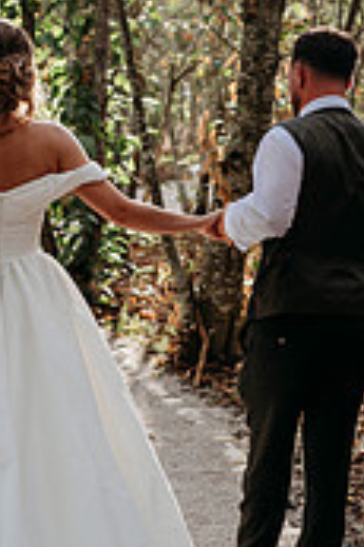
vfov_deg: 22.4
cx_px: 85
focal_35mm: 91
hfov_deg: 14.9
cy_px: 285
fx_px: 1383
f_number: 2.5
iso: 100
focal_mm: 35
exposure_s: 1/250
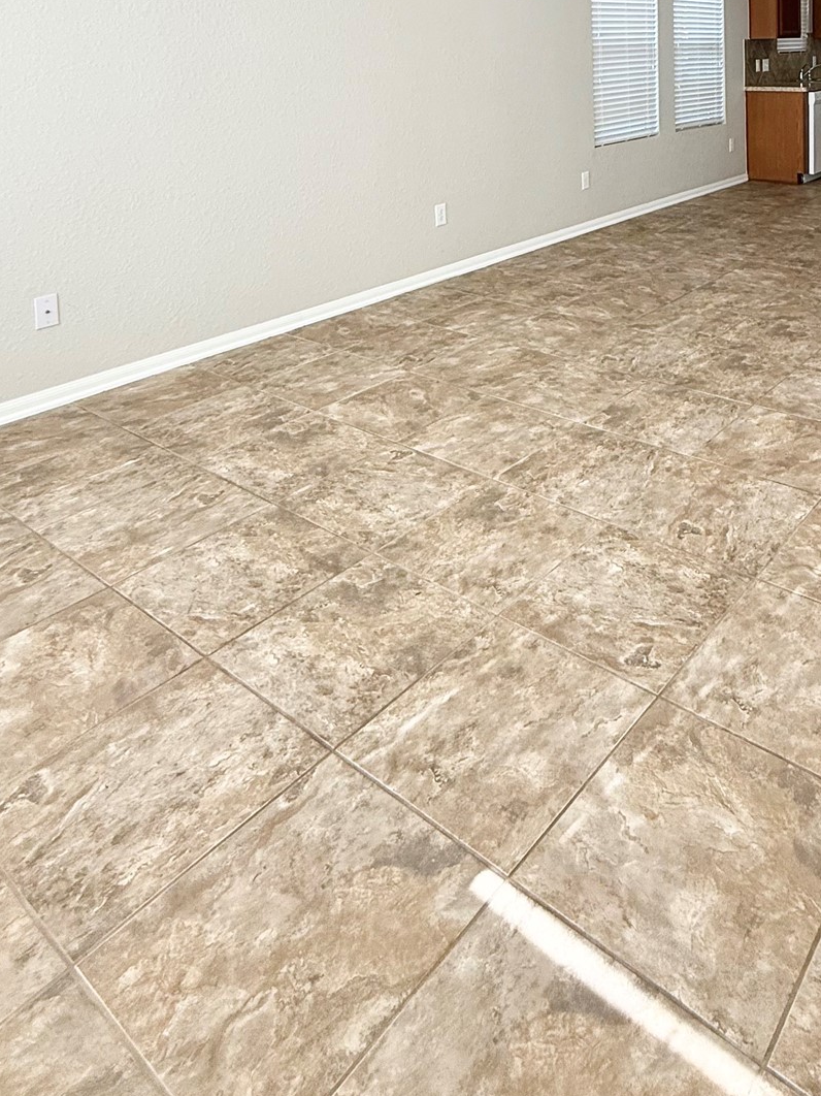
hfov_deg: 49.1
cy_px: 101
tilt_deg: -2.6
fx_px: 854
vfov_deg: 56.1
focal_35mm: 27
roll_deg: +0.6
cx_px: 626
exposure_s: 1/120
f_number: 2.2
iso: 80
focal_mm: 2.22
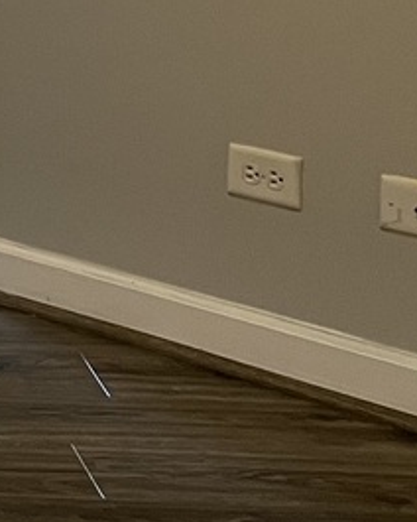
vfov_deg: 13.1
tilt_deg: -1.5
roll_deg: -1.3
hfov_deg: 10.1
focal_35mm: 138
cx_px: -500
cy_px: -282
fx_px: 2129
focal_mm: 5.1
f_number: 1.6
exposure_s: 1/60
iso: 125
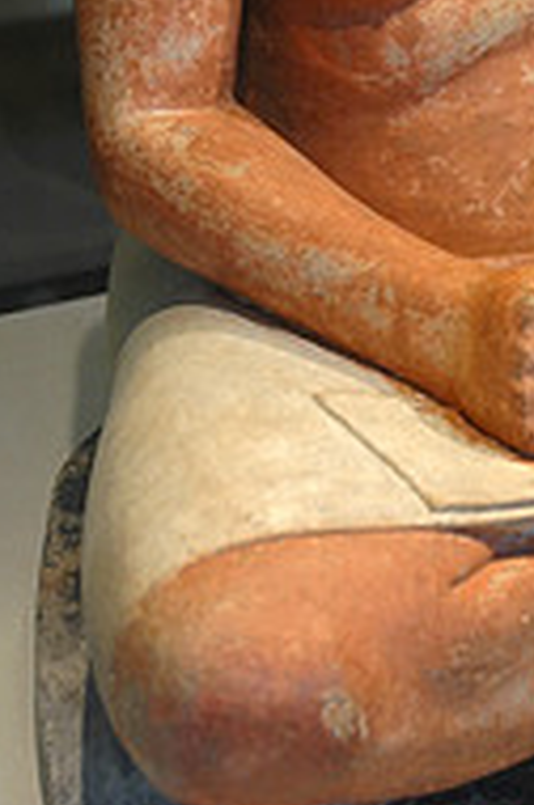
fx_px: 2460
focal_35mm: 110
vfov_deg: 18.1
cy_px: -4
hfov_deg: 12.2
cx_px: 545
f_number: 4
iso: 400
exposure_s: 1/40
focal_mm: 31
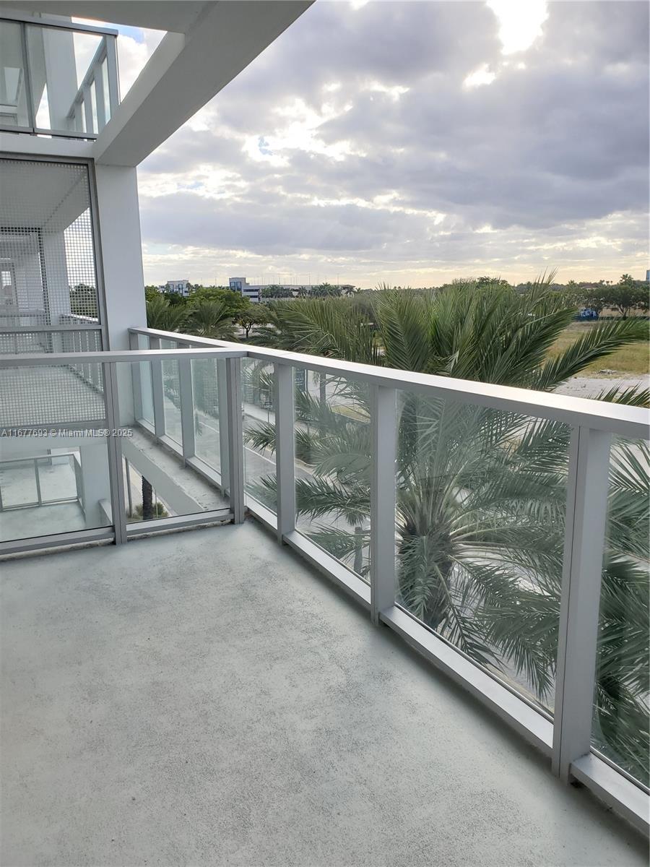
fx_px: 651
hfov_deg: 53.1
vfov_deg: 67.3
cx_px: 325
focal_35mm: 26
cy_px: 434
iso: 50
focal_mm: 4.3
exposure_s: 1/529
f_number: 2.4
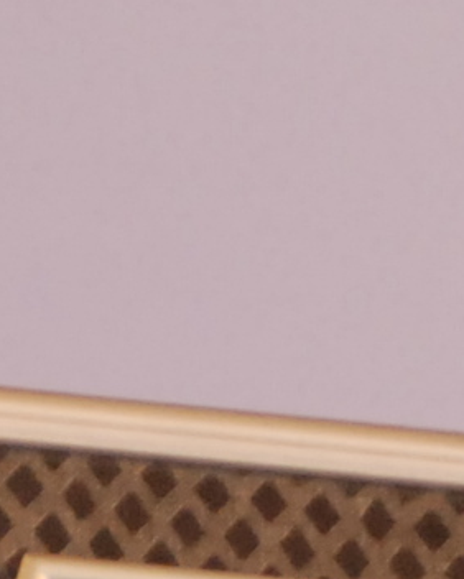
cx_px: 387
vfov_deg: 1.5
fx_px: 22608
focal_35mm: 1318
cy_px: 739
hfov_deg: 1.2
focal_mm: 85
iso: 500
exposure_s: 1/80
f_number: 5.6
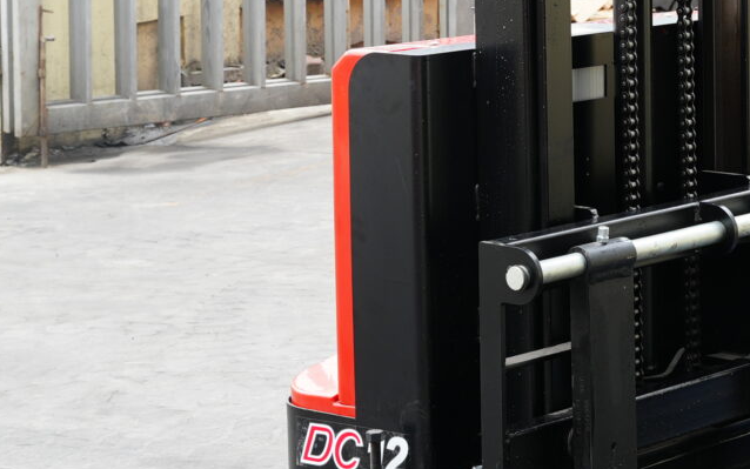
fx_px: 2760
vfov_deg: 9.7
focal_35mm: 135
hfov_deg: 15.3
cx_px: 703
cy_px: 21
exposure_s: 1/100
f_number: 5
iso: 100
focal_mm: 33
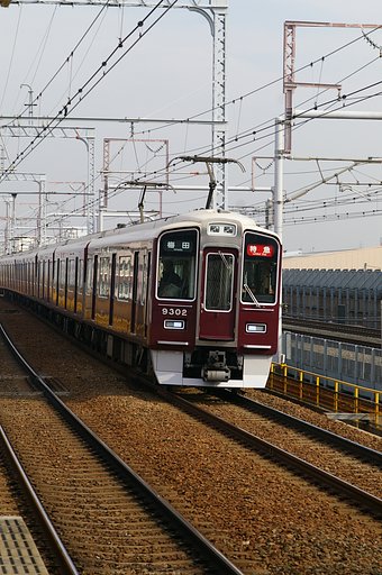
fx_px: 1843
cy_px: 288
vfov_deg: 17.7
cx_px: 191
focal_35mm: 116
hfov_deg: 11.8
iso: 200
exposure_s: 1/350
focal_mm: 77
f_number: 6.7
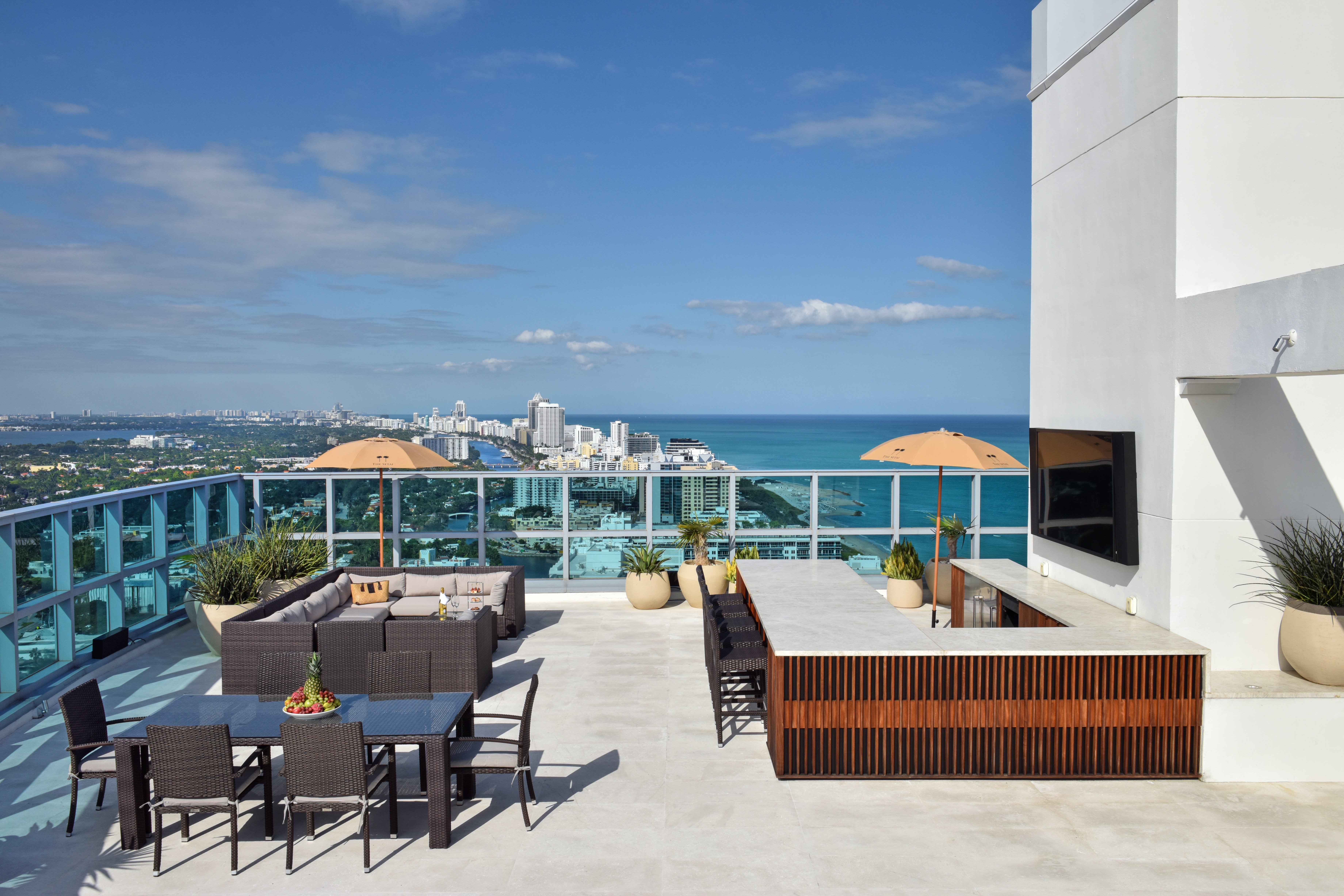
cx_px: 672
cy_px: 448
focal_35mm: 29
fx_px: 1083
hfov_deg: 63.6
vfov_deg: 45.0
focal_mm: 29
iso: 400
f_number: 16
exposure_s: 1/640
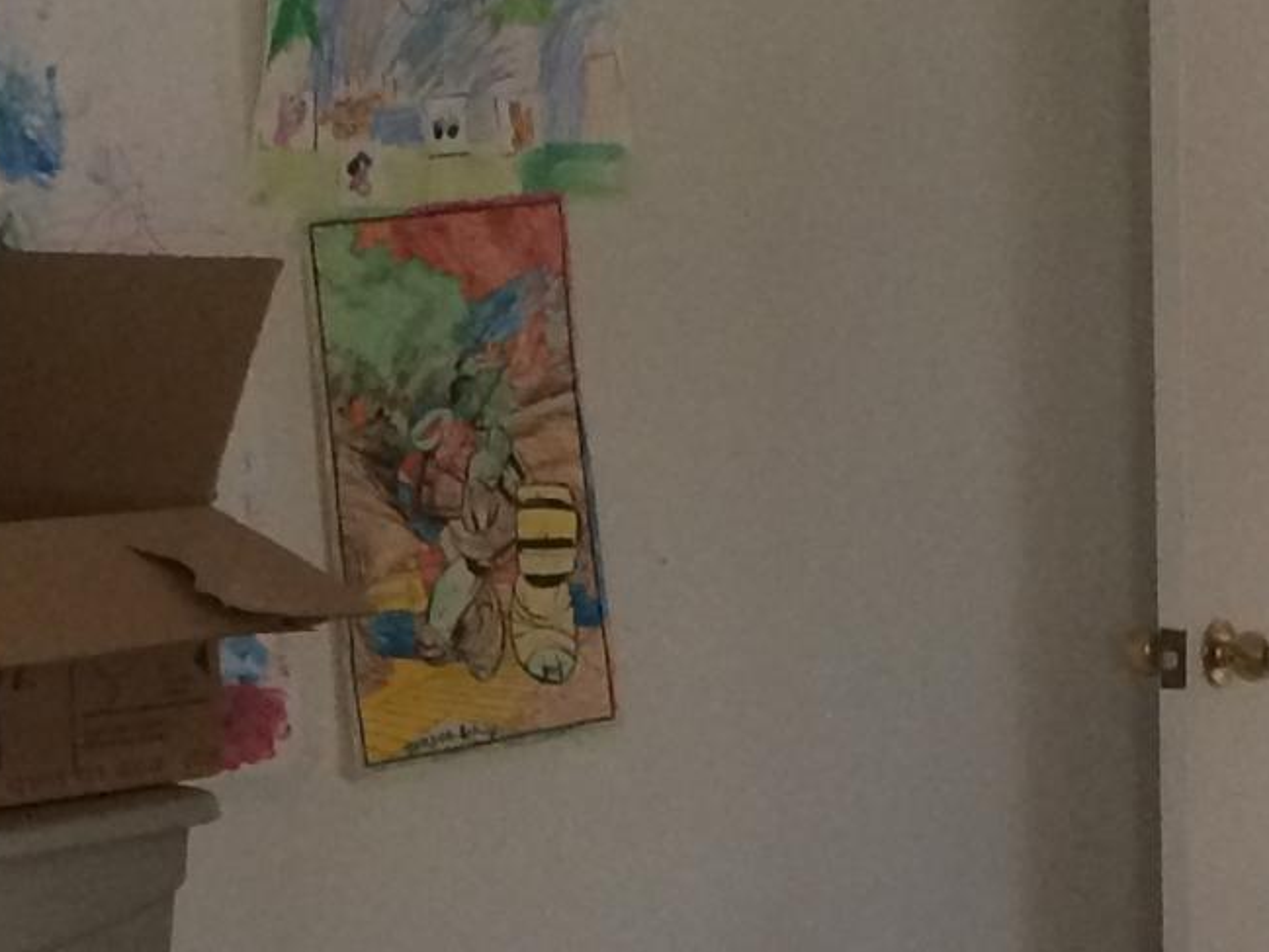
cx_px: 937
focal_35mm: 134
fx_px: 4913
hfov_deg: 14.7
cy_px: 1321
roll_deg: +0.0
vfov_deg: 10.8
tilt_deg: -16.7
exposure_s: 1/30
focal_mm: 4.15
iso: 125
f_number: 2.2
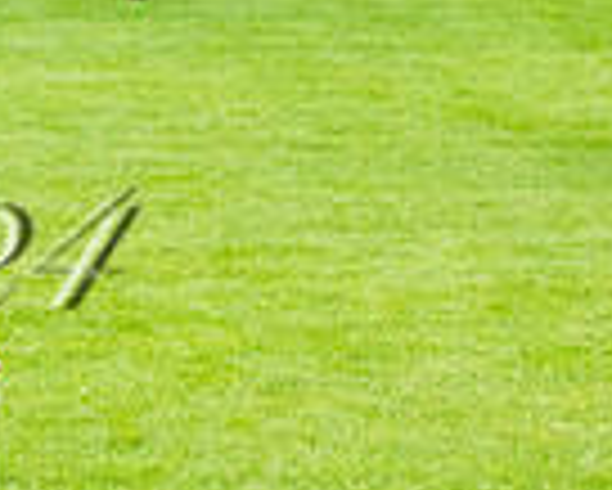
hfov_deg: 4.2
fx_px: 8265
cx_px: -437
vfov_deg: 3.4
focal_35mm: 456
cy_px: -45
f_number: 4
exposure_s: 1/800
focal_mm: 98
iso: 1000
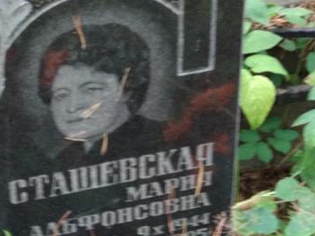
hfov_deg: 16.4
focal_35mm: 120
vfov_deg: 12.3
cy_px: 172
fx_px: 1092
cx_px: 151
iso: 800
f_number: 2.6
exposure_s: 1/30
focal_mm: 5.99
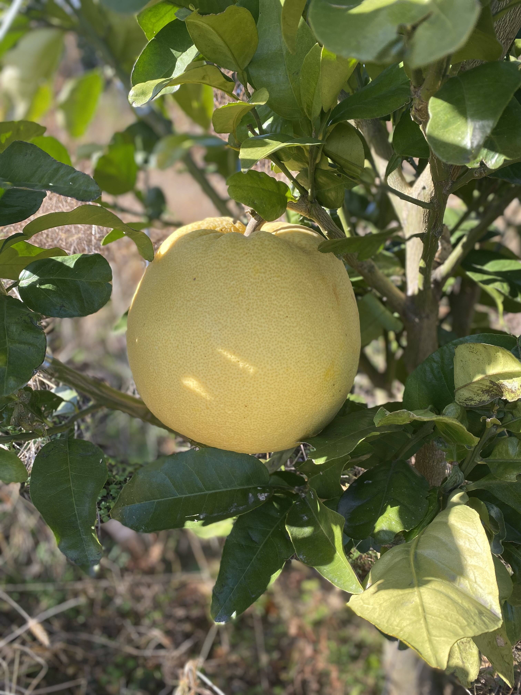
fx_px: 522
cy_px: 348
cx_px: 260
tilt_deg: -21.1
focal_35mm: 26
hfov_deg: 53.1
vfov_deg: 67.3
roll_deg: +0.0
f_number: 1.8
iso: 32
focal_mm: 4.25
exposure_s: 1/522
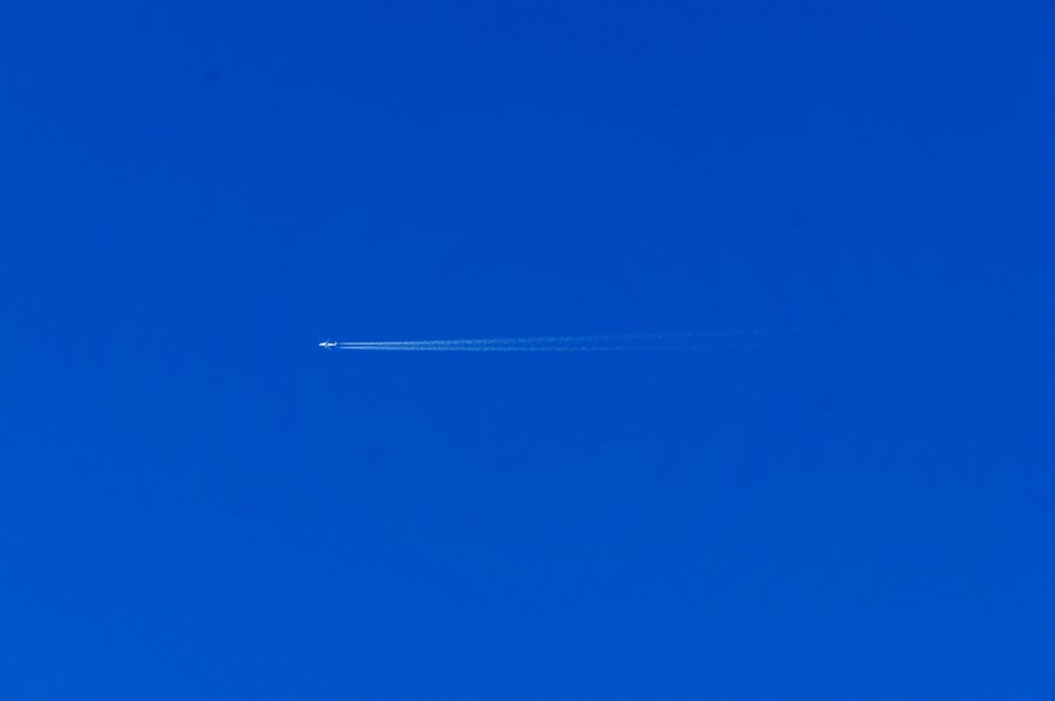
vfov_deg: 9.1
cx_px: 528
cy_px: 350
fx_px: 4391
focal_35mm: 150
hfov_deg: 13.7
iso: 200
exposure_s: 1/500
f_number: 10
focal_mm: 100
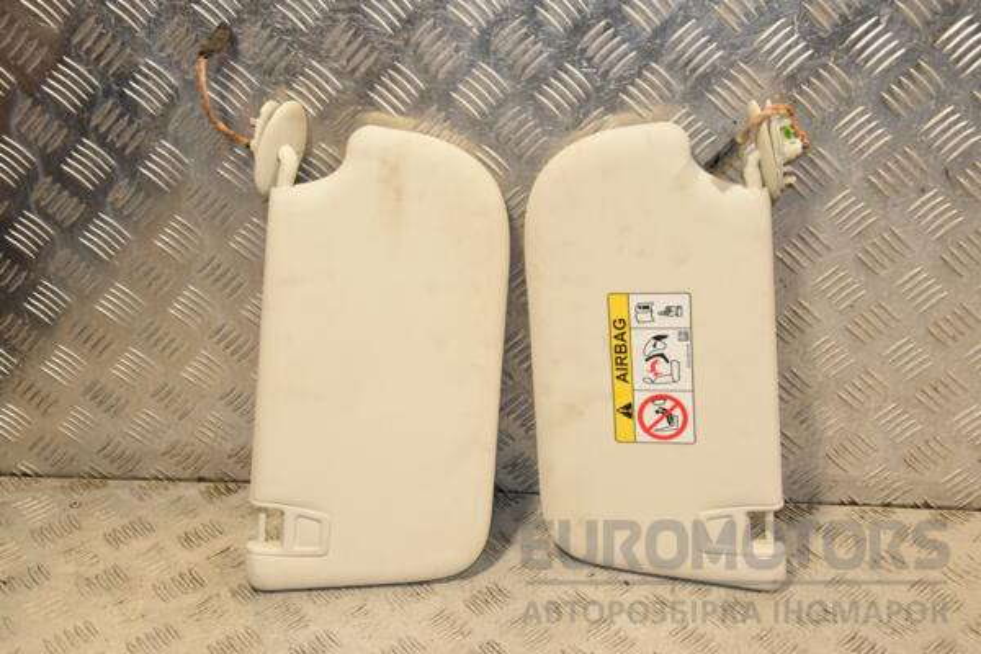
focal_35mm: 45
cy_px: 327
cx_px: 490
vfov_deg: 29.9
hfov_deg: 43.6
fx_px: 1226
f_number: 8
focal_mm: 30
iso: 800
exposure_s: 1/200
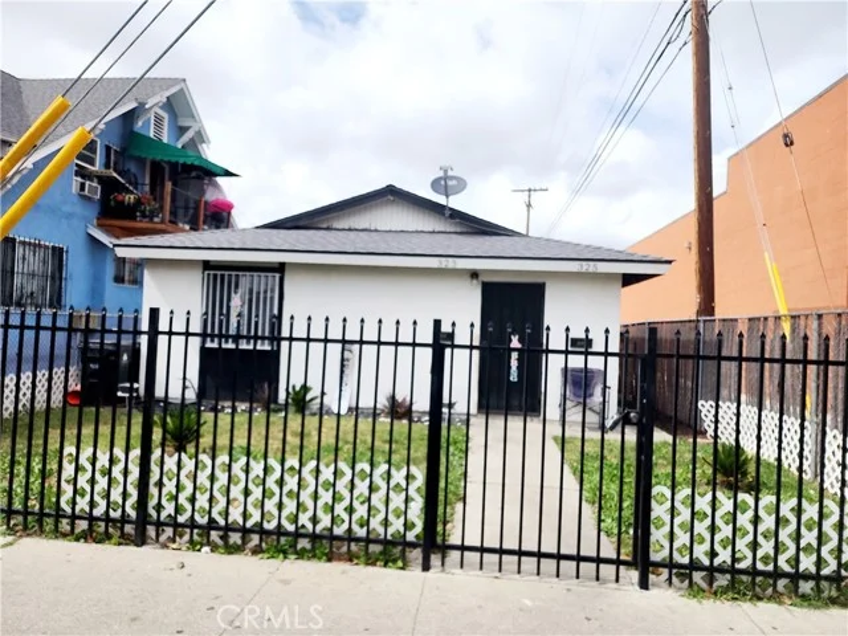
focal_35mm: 23
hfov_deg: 73.9
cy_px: 318
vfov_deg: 58.9
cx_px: 424
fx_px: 563
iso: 12
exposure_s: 1/1429
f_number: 1.8
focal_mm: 6.4
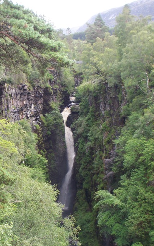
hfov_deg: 20.0
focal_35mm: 65
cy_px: 123
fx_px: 437
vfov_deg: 31.5
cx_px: 72
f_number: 4.1
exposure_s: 1/80
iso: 125
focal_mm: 9.9
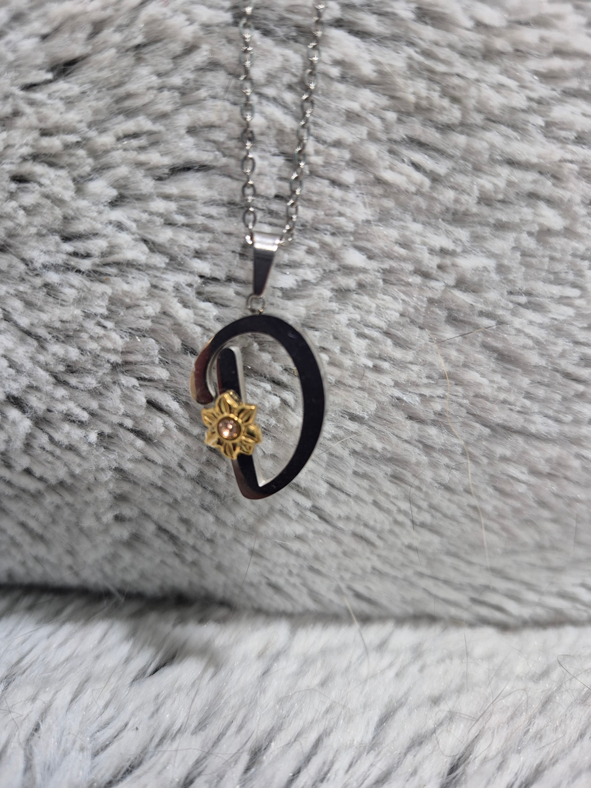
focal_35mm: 23
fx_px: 524
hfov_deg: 58.9
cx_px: 296
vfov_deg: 73.9
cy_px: 394
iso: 100
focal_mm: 5.4
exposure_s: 1/120
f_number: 1.8
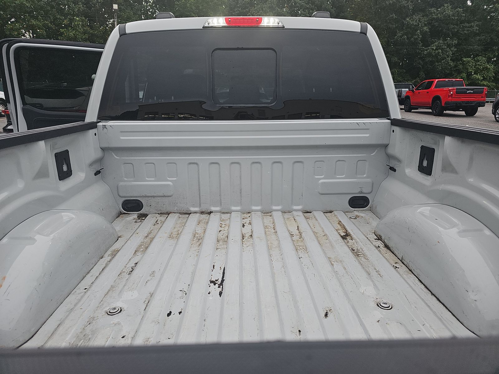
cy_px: 187
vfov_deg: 58.9
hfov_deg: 73.9
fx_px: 332
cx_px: 250
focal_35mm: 23
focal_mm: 6.3
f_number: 1.7
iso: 84
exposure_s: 1/100
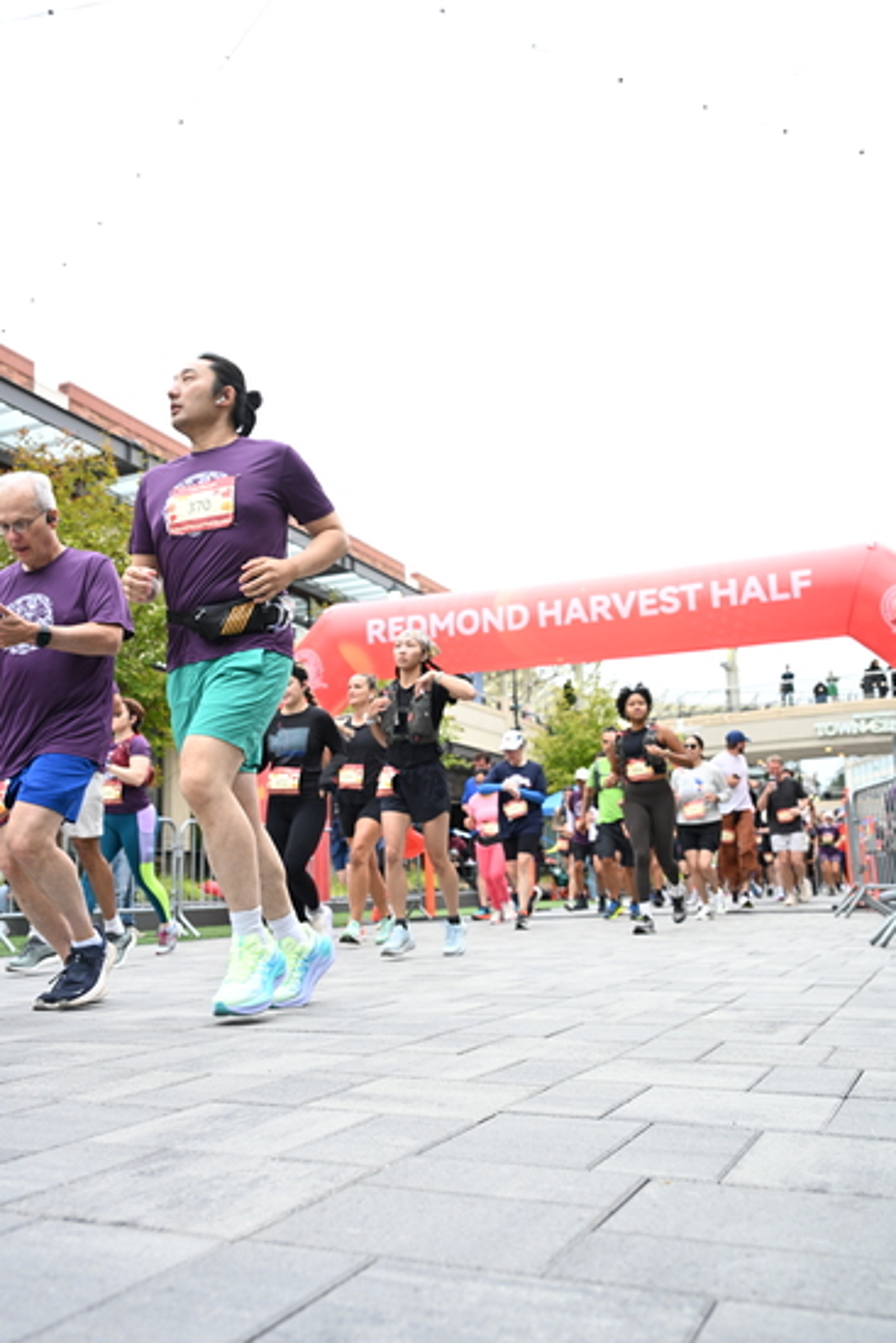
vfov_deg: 60.3
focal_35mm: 31
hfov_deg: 42.3
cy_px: 672
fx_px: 1157
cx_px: 448
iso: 2000
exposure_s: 1/640
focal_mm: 31
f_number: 4
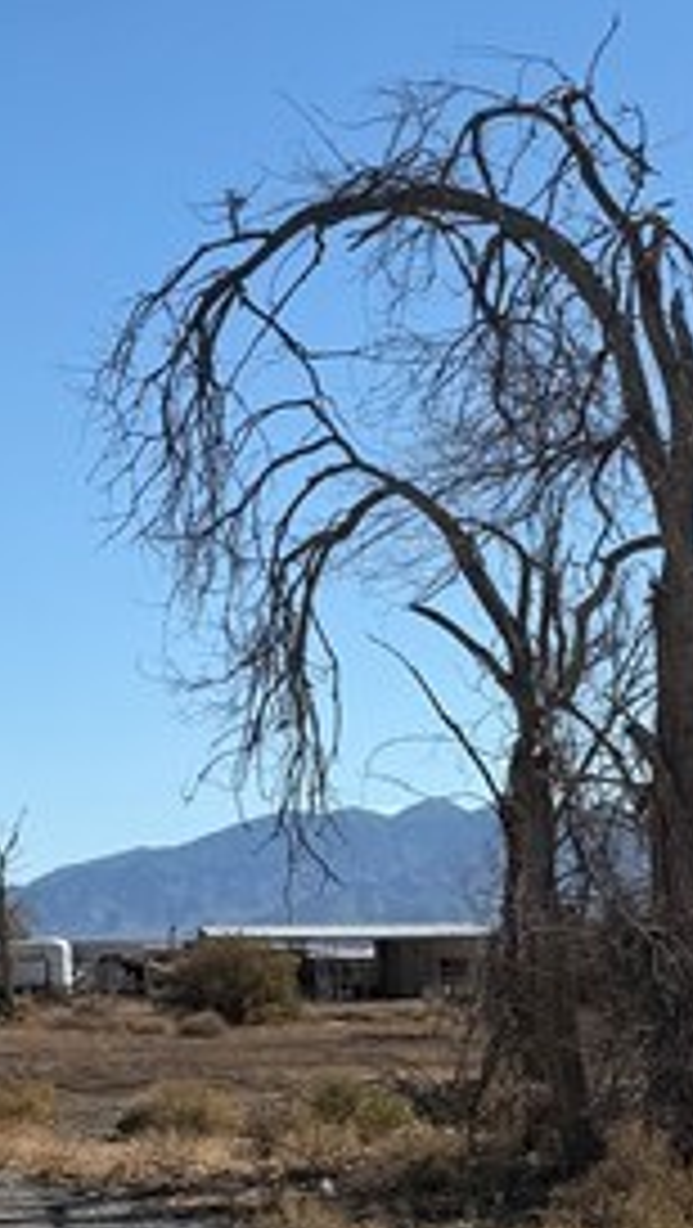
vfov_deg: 21.7
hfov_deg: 12.3
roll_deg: +1.0
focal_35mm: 98
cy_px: 490
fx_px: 3195
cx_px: 126
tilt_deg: +9.9
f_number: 1.78
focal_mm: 6.76
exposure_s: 1/7353
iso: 80
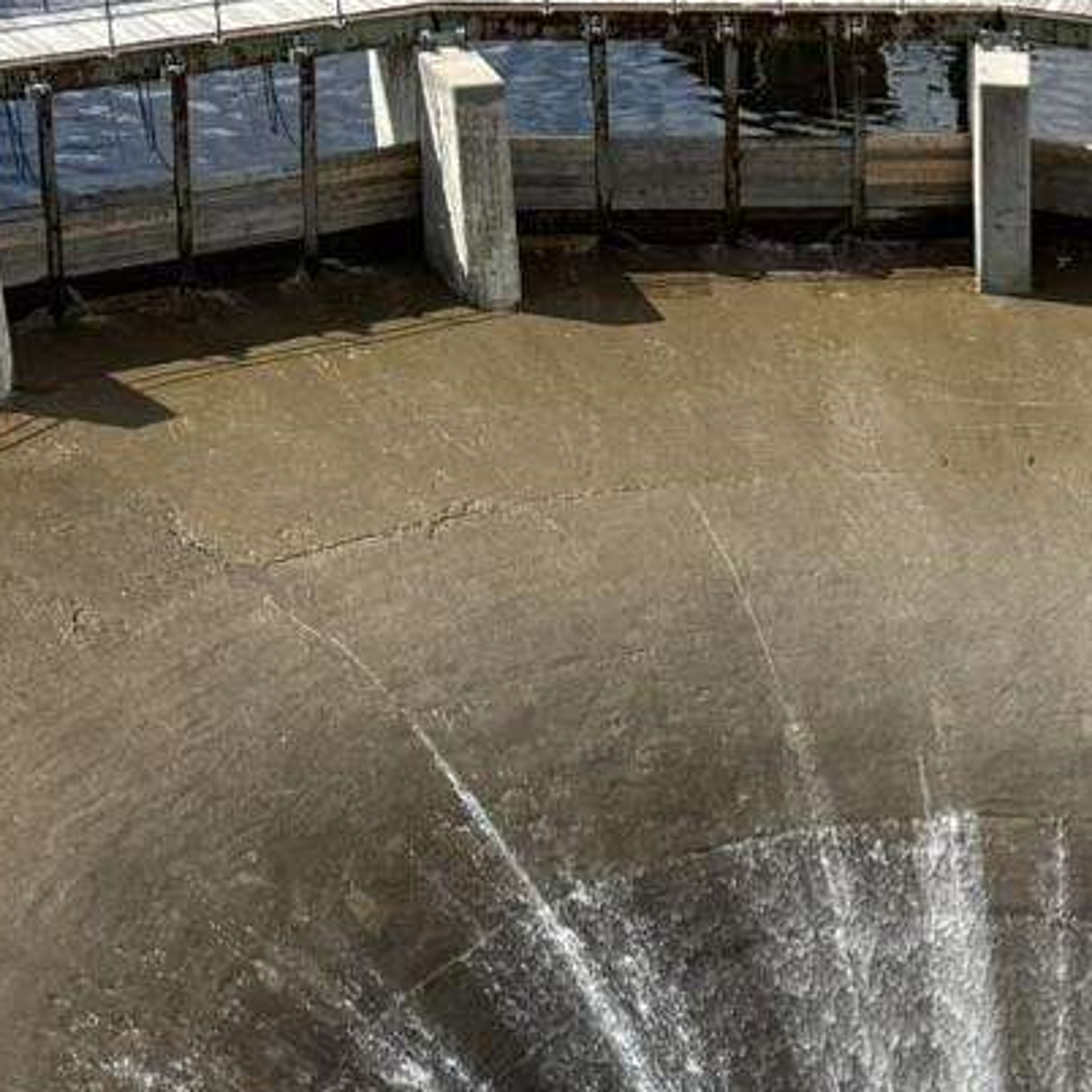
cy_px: 1423
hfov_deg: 14.7
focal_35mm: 108
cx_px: 1752
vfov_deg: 15.4
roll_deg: -8.6
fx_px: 3855
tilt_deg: -36.6
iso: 80
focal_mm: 6.76
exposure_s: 1/3802
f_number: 1.78
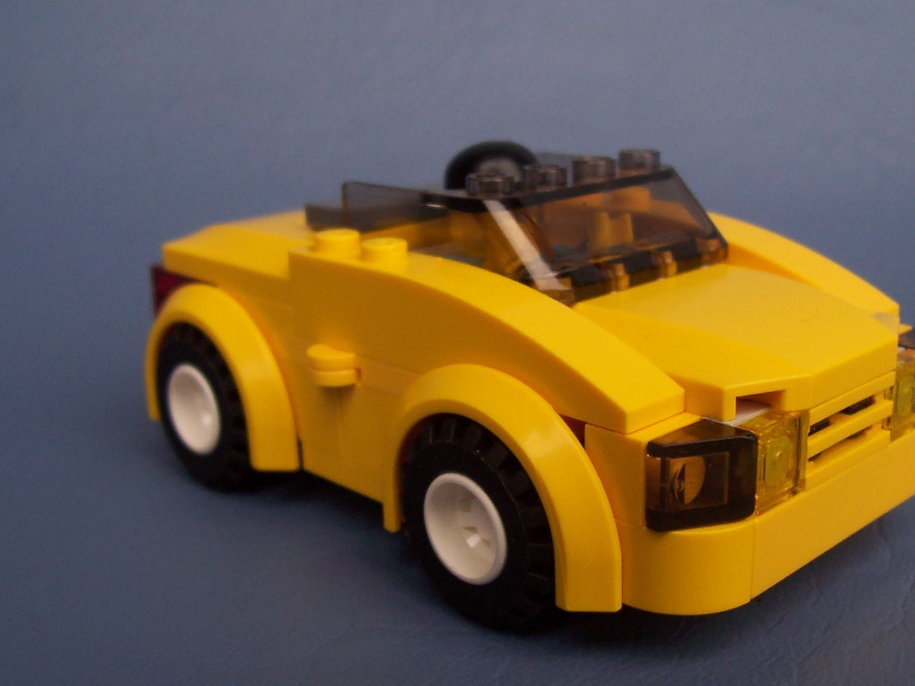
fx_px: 1189
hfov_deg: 42.0
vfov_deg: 32.1
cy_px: 394
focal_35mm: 45
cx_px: 515
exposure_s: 1/125
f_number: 2.8
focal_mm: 5.6
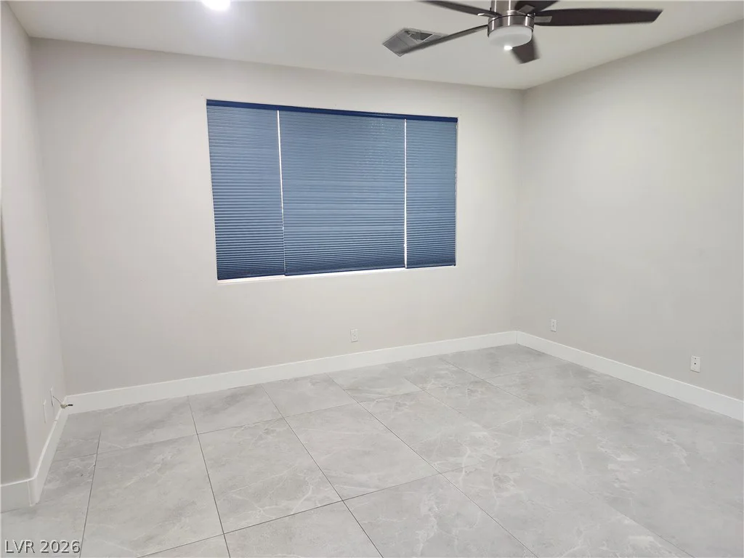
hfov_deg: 73.9
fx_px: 494
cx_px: 372
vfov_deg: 58.9
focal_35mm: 23
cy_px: 279
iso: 400
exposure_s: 1/120
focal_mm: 6.4
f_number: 1.8
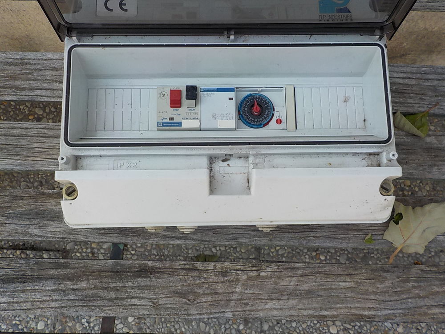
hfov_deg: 60.0
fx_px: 386
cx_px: 222
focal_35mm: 30
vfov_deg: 46.8
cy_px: 167
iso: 125
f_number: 3.3
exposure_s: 1/500
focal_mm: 4.1
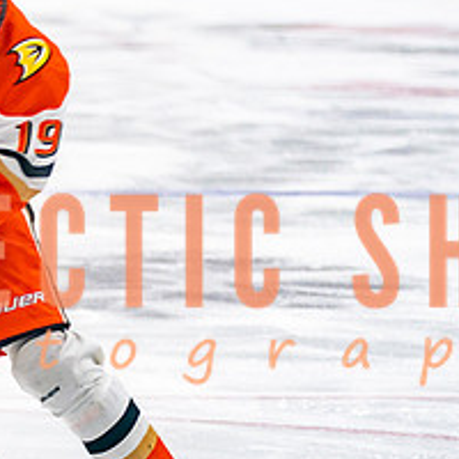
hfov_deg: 4.6
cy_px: 214
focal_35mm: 382
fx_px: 5731
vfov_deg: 4.6
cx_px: -148
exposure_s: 1/640
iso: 800
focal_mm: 120
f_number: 2.8
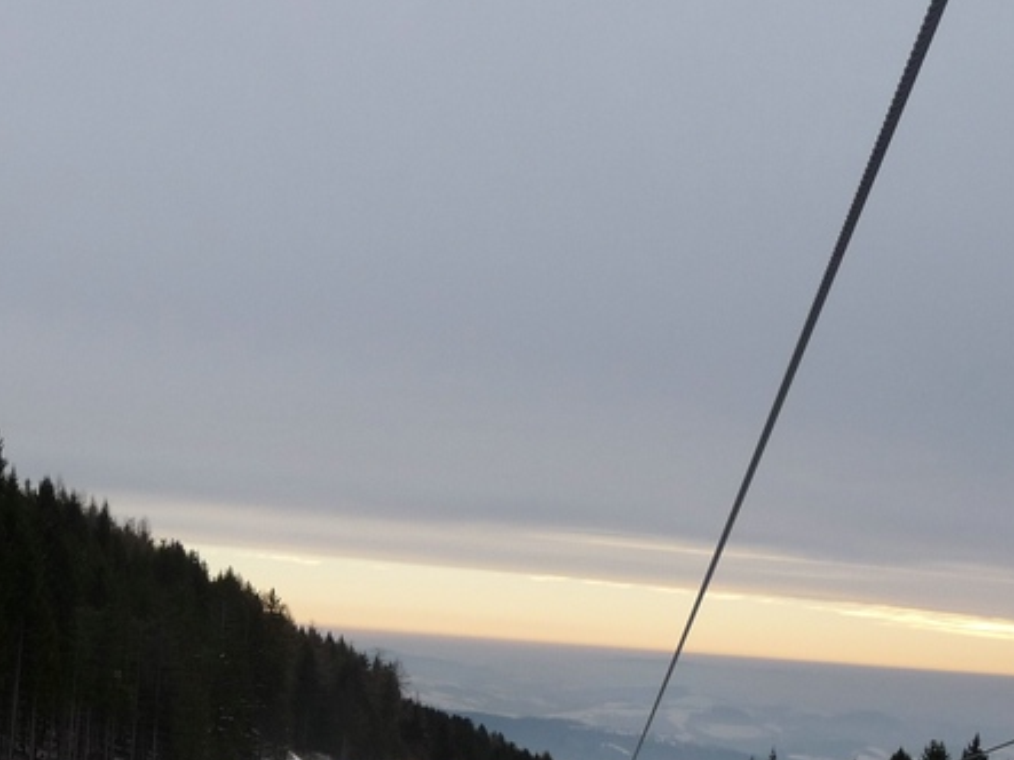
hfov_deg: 31.6
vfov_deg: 23.2
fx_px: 1757
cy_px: 799
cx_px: 245
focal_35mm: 60
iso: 100
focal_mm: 4.7
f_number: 3.3
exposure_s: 1/400
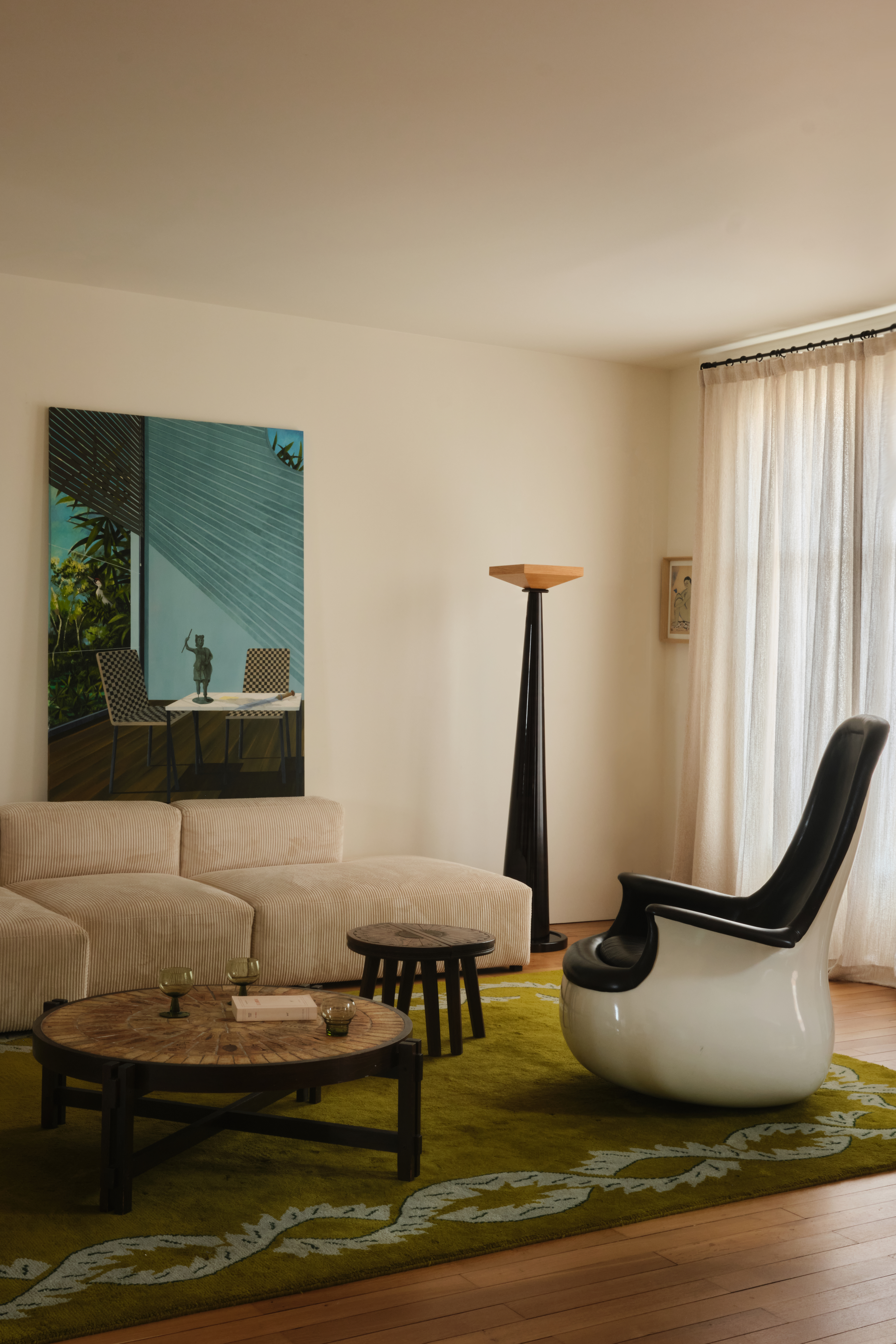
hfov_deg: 32.6
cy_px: 672
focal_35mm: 41
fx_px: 1531
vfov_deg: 47.4
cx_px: 448
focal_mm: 27
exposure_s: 1/1.79
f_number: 16
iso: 400
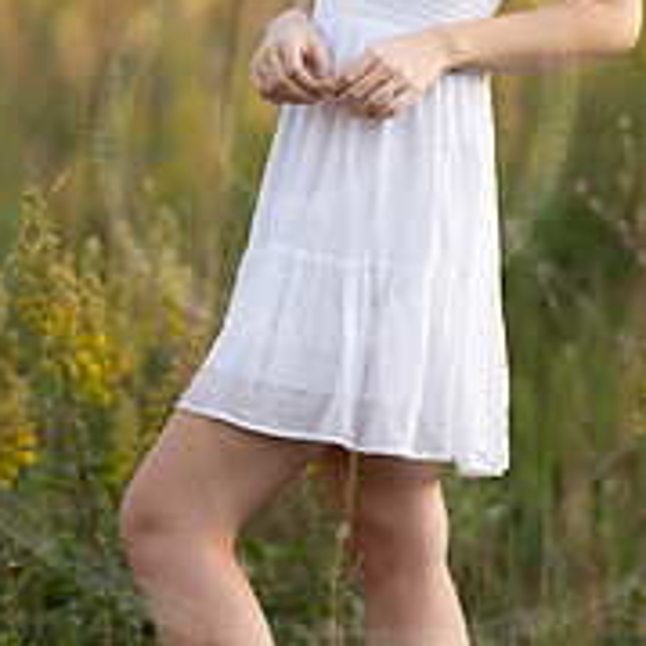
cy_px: 195
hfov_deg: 9.6
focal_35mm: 182
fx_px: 3843
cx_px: 328
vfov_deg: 9.6
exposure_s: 1/1600
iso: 100
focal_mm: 85
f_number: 1.2
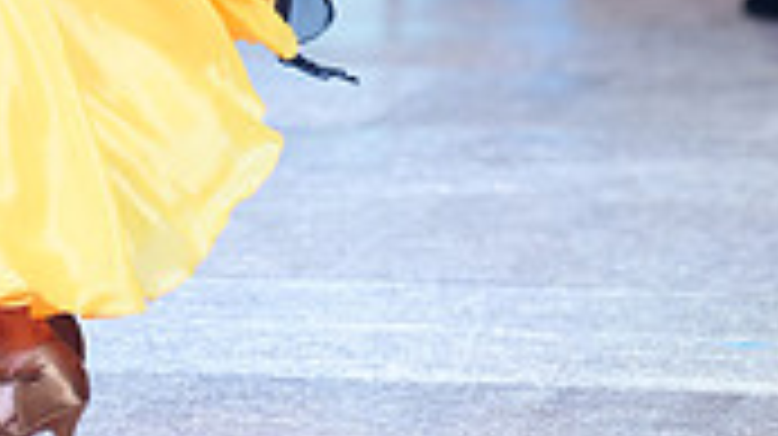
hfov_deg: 5.4
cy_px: -445
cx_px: -38
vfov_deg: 3.0
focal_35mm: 400
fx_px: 8245
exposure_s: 1/500
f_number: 2.8
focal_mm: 114
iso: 500
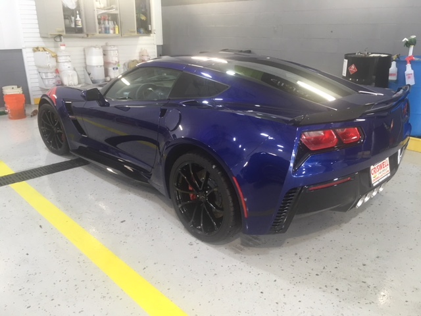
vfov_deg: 48.2
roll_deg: +0.3
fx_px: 353
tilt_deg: -17.6
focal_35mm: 29
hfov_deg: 61.7
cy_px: 158
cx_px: 210
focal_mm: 4.15
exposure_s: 1/30
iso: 80
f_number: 2.2
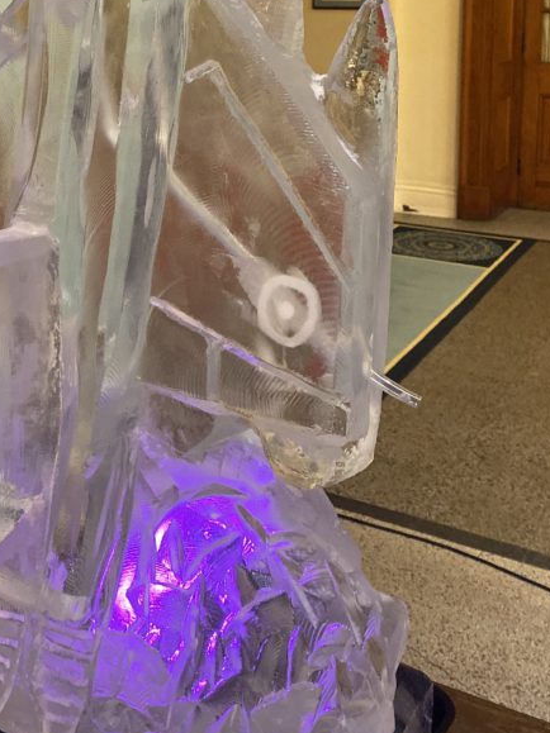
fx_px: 975
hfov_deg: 30.9
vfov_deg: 39.0
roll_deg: -0.7
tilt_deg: -4.9
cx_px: 131
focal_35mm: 46
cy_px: 104
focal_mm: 4.25
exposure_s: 1/33
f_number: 1.8
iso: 400
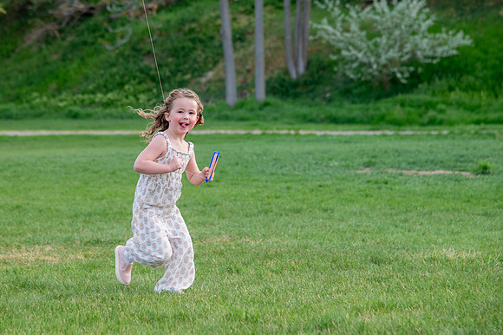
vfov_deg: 9.9
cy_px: 125
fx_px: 1933
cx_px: 211
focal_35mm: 138
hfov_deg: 14.8
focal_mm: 105
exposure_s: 1/320
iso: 200
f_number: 5
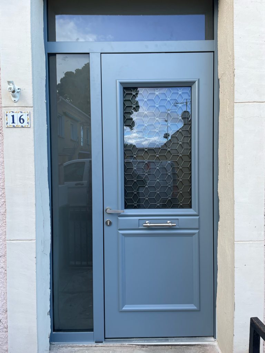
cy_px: 176
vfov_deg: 67.3
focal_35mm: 26
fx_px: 265
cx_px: 132
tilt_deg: +1.5
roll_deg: +1.3
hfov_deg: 53.1
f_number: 1.6
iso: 32
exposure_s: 1/333
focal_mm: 4.2
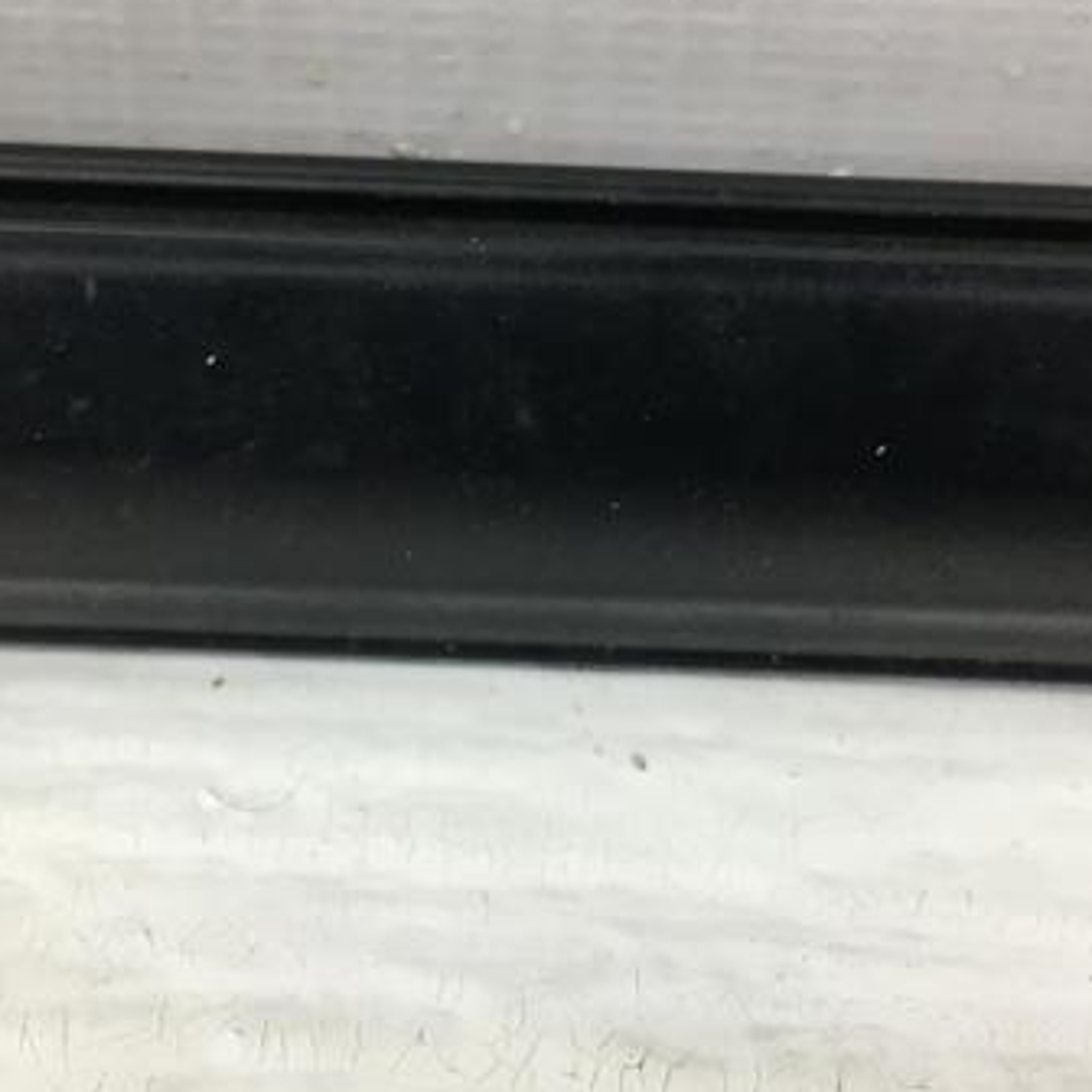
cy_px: 447
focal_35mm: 49
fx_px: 1749
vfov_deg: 34.6
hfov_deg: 34.7
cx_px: 515
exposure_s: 1/33
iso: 25
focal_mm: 4.15
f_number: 2.2
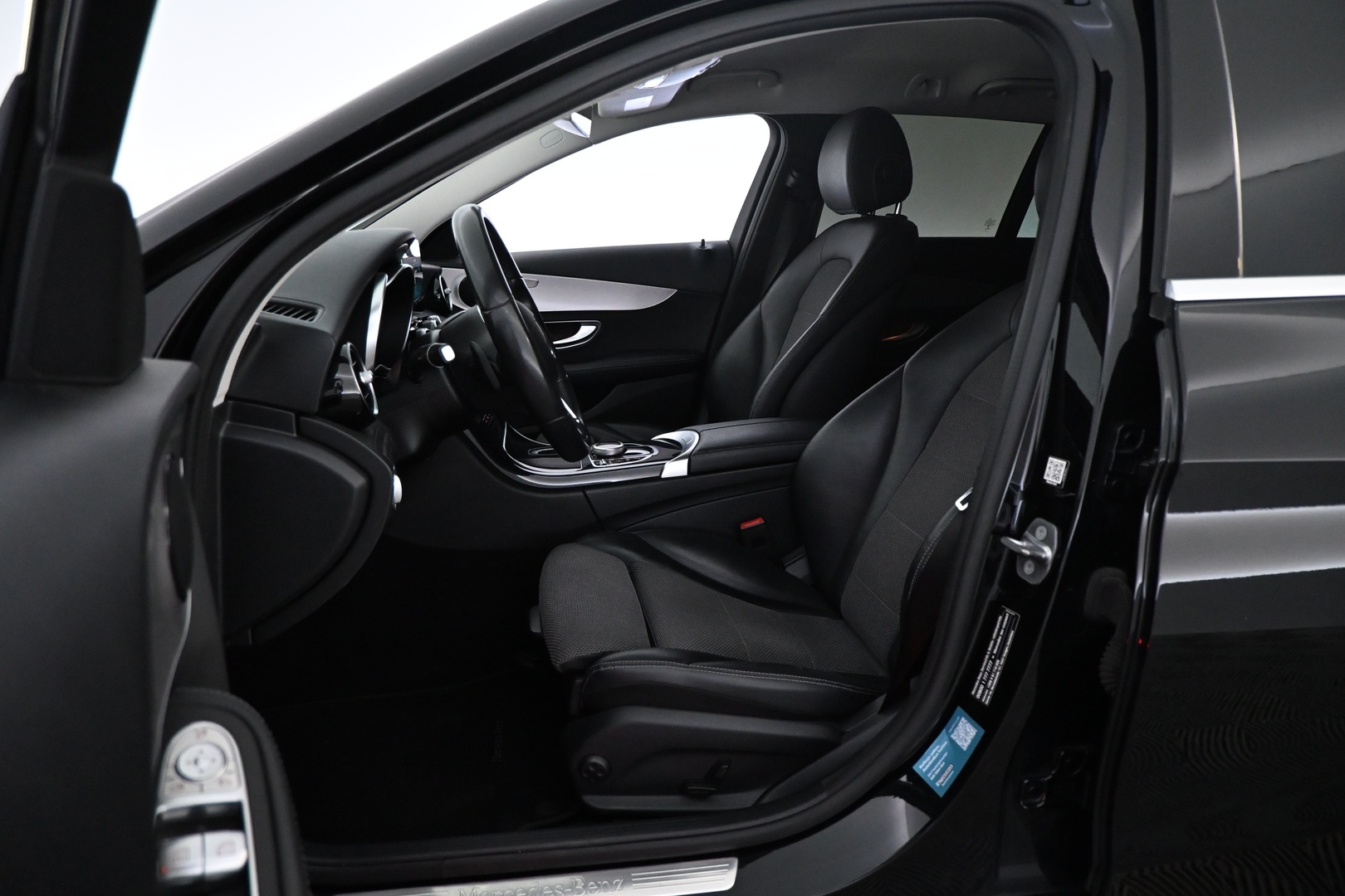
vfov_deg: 53.1
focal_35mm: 24
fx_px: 897
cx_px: 672
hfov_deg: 73.7
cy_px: 448
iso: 3200
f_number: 3.5
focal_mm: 16
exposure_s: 1/80
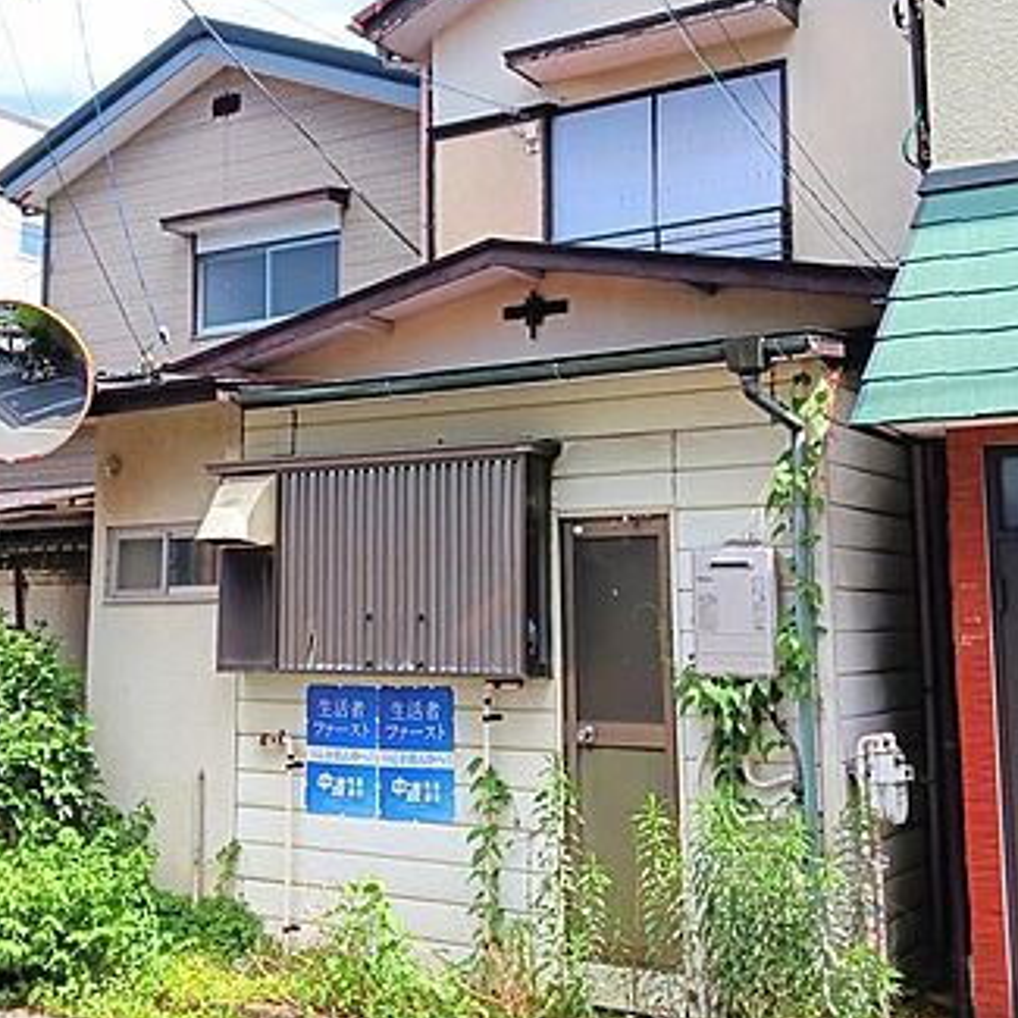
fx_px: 1464
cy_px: 407
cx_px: 482
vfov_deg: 38.2
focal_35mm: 44
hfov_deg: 38.3
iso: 20
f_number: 1.8
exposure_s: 1/212
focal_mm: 4
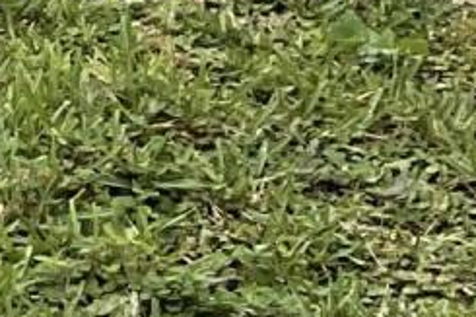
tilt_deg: -8.4
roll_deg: +0.8
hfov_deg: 7.6
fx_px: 3250
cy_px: -727
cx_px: -835
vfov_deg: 5.2
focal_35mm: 246
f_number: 1.8
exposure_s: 1/2427
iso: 16
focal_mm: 3
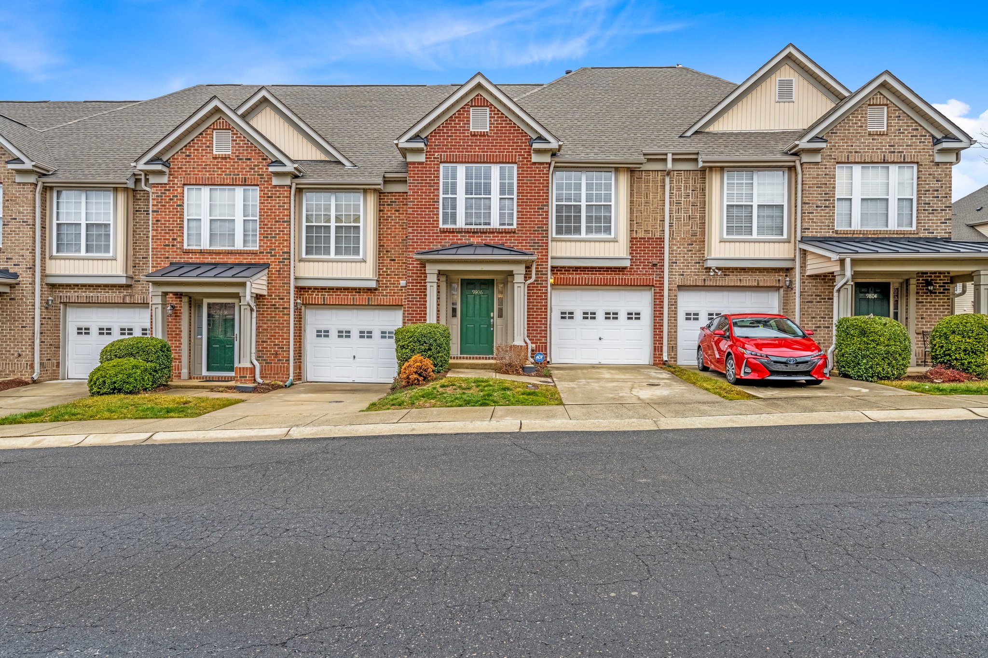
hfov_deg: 76.1
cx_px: 494
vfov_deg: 55.1
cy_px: 329
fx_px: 631
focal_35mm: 23
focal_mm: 23
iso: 500
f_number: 8
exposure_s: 1/640
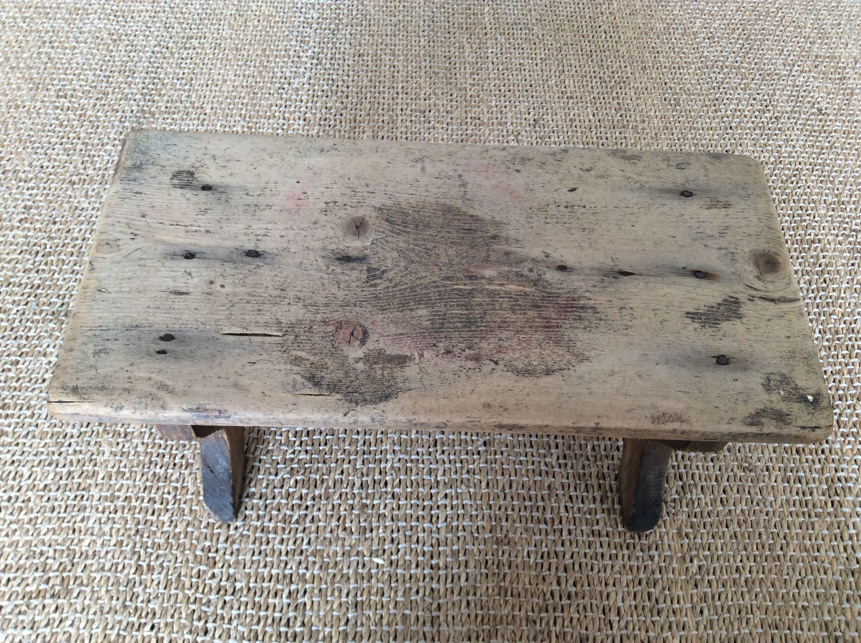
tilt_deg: -56.5
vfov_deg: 44.1
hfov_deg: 56.9
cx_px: 430
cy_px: 322
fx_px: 795
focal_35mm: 32
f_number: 2.4
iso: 40
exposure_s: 1/25
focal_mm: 3.3
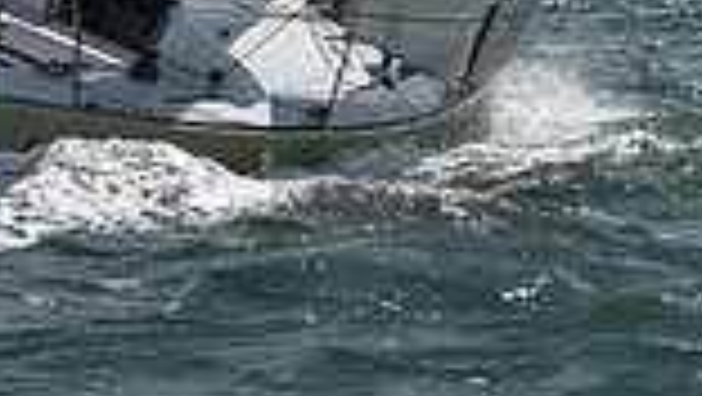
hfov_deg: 7.9
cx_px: 380
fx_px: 5085
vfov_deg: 4.3
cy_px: -891
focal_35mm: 273
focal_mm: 70
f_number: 10
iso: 250
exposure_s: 1/1600
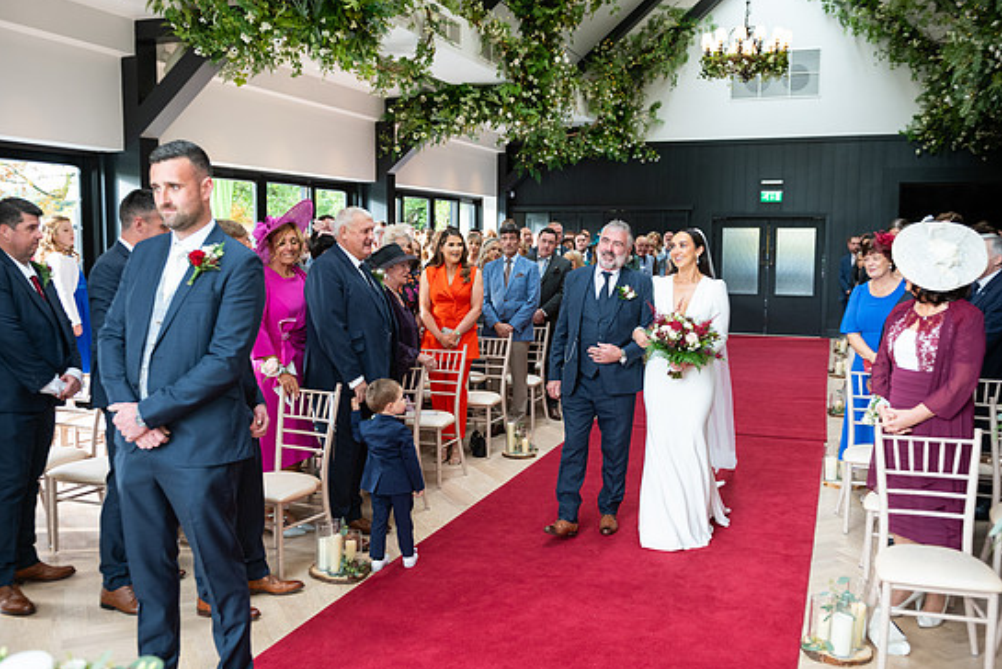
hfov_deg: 57.2
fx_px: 919
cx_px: 487
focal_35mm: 33
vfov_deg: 40.0
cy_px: 330
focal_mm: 31
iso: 640
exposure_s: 1/160
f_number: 3.5
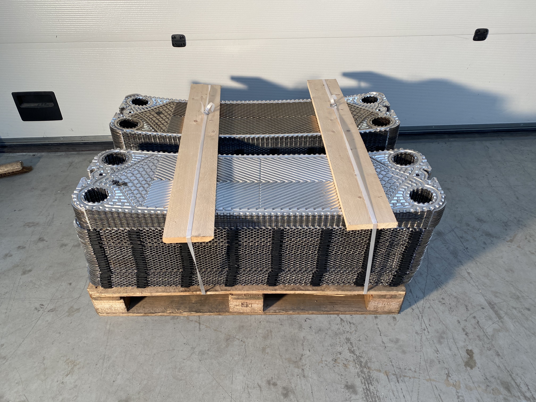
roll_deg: -0.8
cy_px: 201
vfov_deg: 53.1
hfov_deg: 67.3
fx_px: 403
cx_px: 268
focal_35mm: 26
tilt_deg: -38.1
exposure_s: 1/100
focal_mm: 4.25
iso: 80
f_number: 1.8
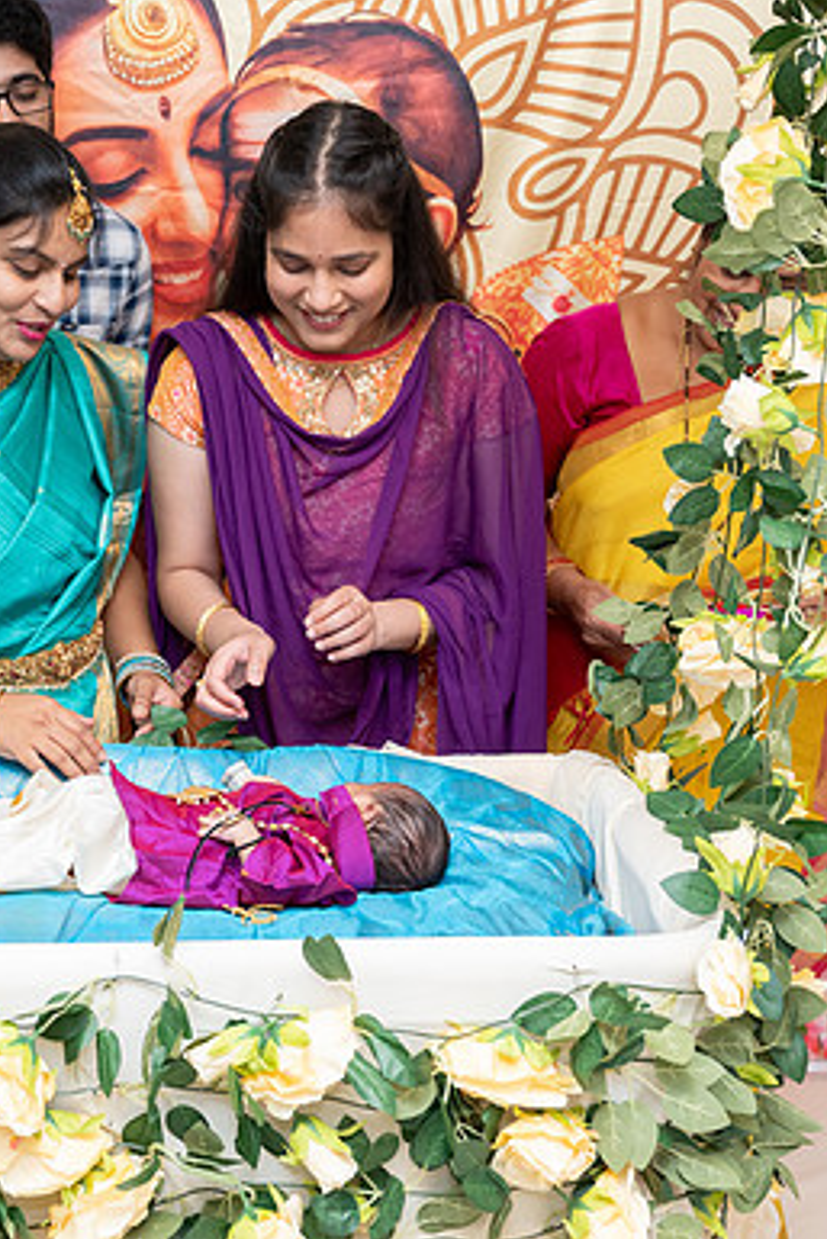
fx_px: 1687
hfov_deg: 26.8
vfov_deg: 40.3
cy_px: 620
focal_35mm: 49
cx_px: 116
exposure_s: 1/200
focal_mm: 32.5
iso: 500
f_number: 4
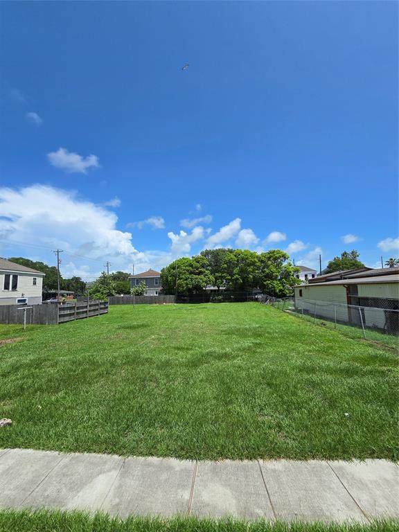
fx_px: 200
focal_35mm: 13
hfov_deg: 89.9
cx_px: 200
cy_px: 266
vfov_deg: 106.2
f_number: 2.2
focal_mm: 2.2
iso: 50
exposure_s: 1/3446
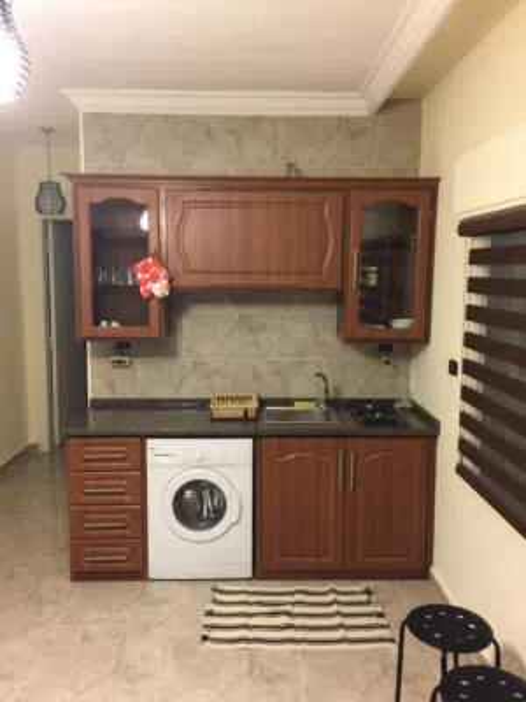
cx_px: 263
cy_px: 351
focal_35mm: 29
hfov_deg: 48.2
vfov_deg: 61.7
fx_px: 588
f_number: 2.2
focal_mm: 4.15
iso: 160
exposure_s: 1/17
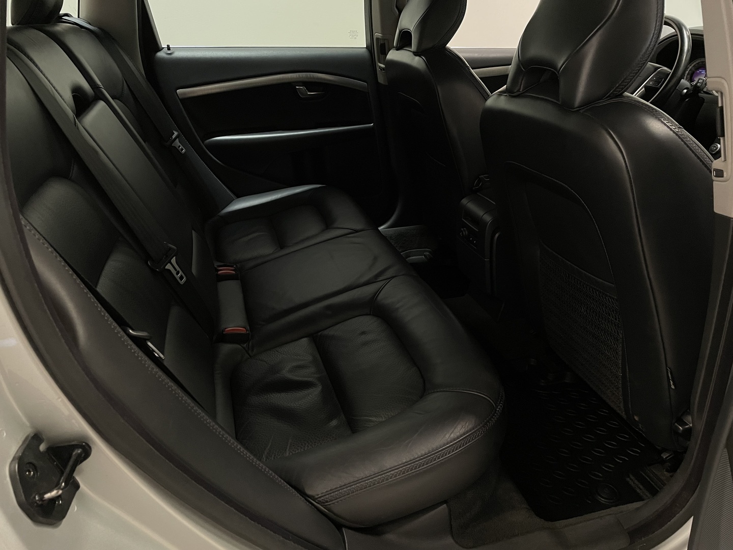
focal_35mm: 26
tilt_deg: -26.0
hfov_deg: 67.3
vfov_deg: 53.1
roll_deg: +1.5
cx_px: 366
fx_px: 551
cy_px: 275
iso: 500
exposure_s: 1/60
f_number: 1.6
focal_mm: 4.2
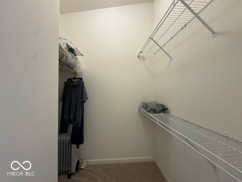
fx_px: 98
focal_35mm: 14
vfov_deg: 85.7
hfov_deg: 102.1
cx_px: 121
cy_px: 91
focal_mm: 2.22
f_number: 2.2
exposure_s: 1/60
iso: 320
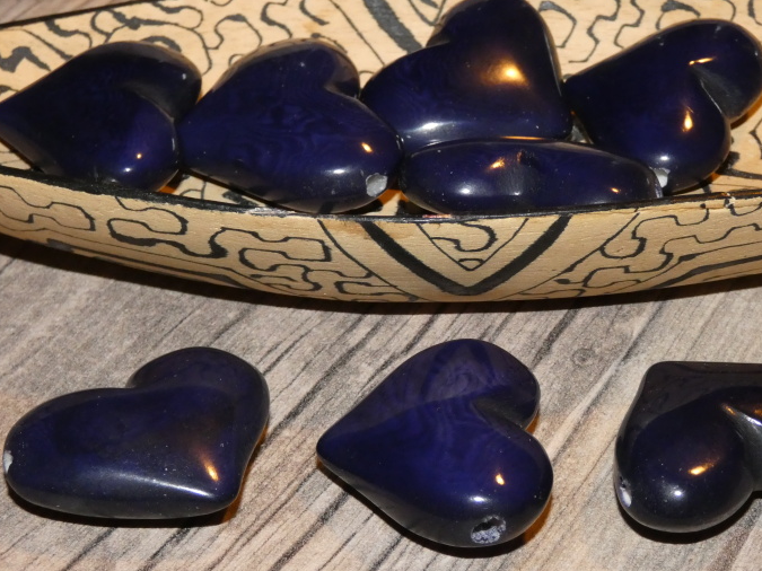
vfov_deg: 17.8
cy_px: 308
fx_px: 1827
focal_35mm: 83
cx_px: 441
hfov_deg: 23.5
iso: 800
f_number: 4.3
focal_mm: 12.5
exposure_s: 1/60
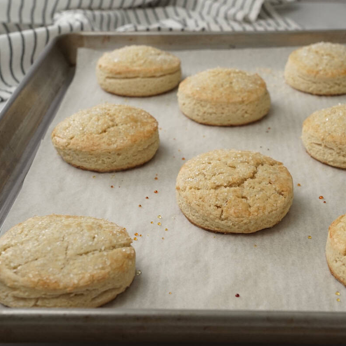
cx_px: 238
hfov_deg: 25.9
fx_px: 746
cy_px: 175
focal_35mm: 66
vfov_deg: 26.1
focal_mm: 51
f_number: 10
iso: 800
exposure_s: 1/50
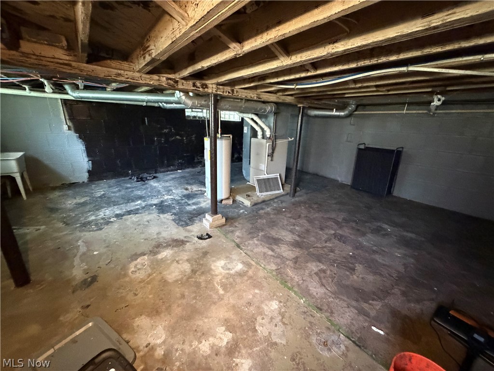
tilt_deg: -17.2
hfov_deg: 102.1
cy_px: 186
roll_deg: -1.5
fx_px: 200
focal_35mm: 14
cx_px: 247
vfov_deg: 85.7
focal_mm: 2.22
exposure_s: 1/30
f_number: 2.2
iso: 2000
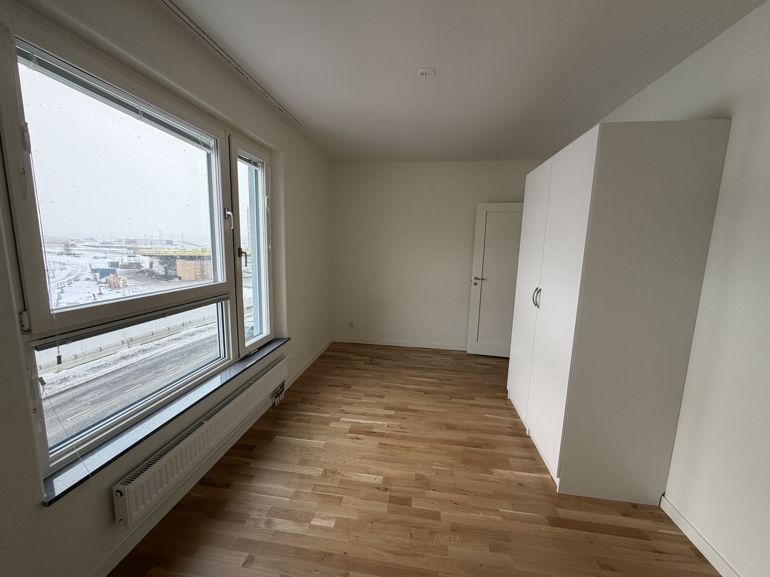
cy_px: 288
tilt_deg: -8.6
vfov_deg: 85.7
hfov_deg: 102.1
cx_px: 385
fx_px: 311
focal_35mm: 14
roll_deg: -1.2
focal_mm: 2.22
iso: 160
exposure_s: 1/121
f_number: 2.2
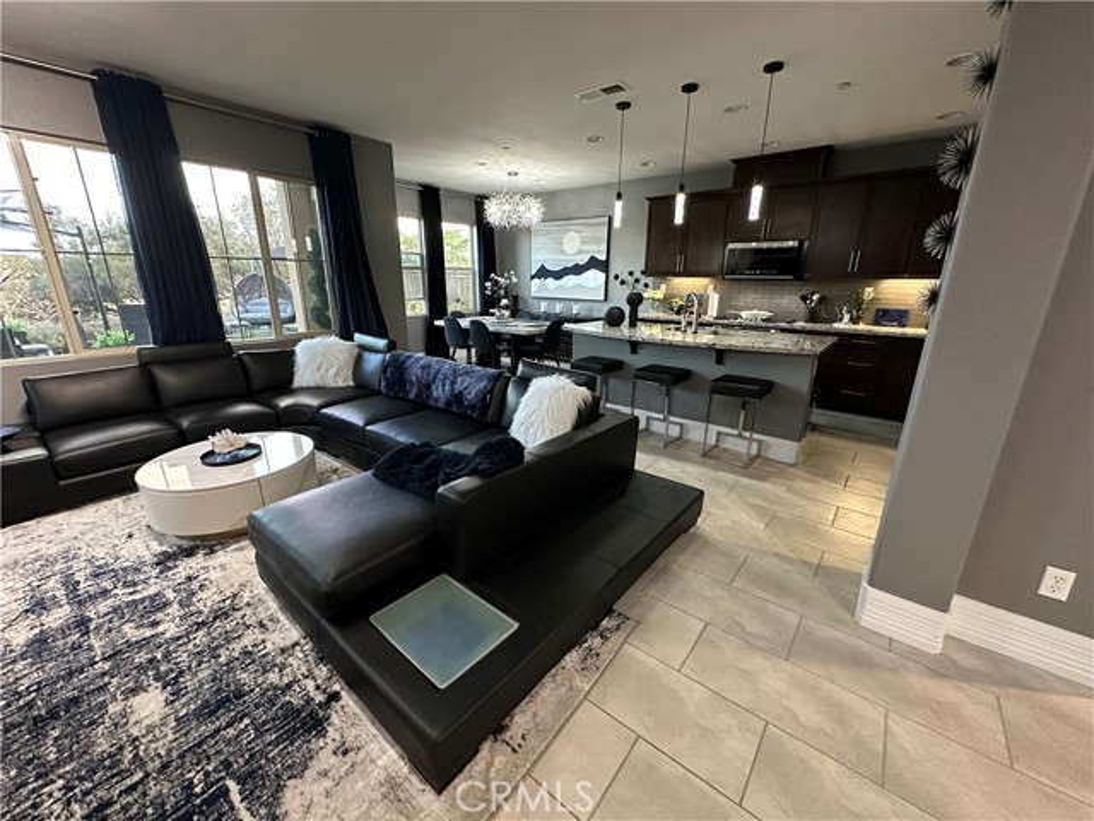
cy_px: 410
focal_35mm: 14
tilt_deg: -15.9
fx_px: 442
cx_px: 547
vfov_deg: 85.7
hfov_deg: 102.1
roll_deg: -0.2
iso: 800
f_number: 2.2
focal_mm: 2.22
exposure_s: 1/60
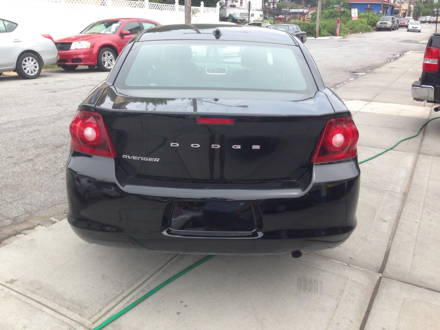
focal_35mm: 33
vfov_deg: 42.9
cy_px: 165
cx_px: 220
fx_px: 419
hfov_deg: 55.4
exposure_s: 1/475
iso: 50
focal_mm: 4.12
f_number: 2.4
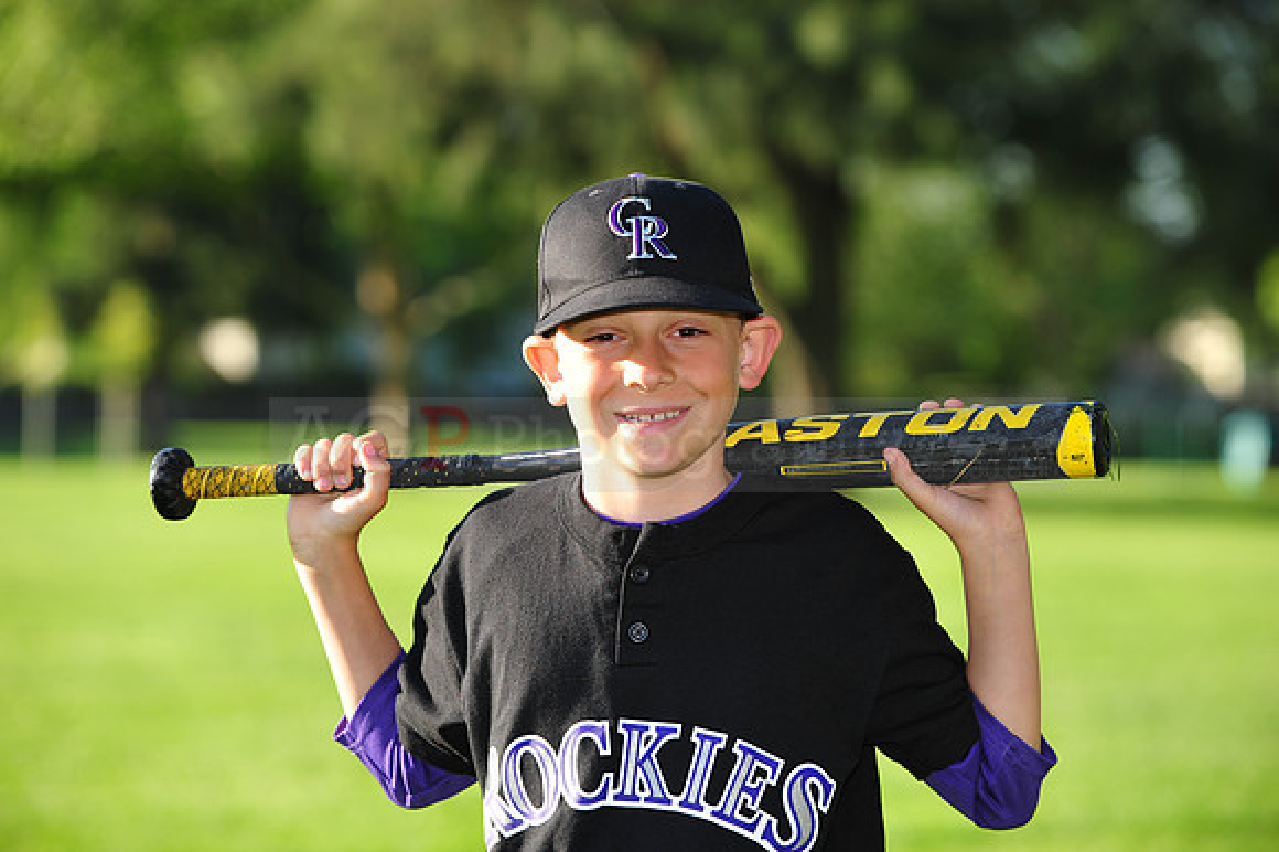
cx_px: 640
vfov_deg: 10.5
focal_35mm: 130
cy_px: 426
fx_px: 4616
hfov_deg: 15.8
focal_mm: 130
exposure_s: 1/400
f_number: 5
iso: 200
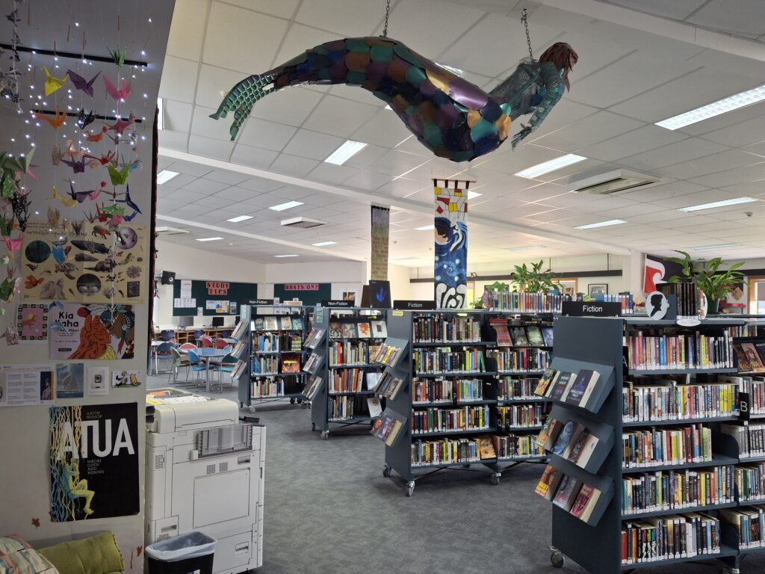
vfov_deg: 54.9
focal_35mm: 25
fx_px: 552
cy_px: 287
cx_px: 382
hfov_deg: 69.4
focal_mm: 4.69
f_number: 1.8
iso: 160
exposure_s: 1/50
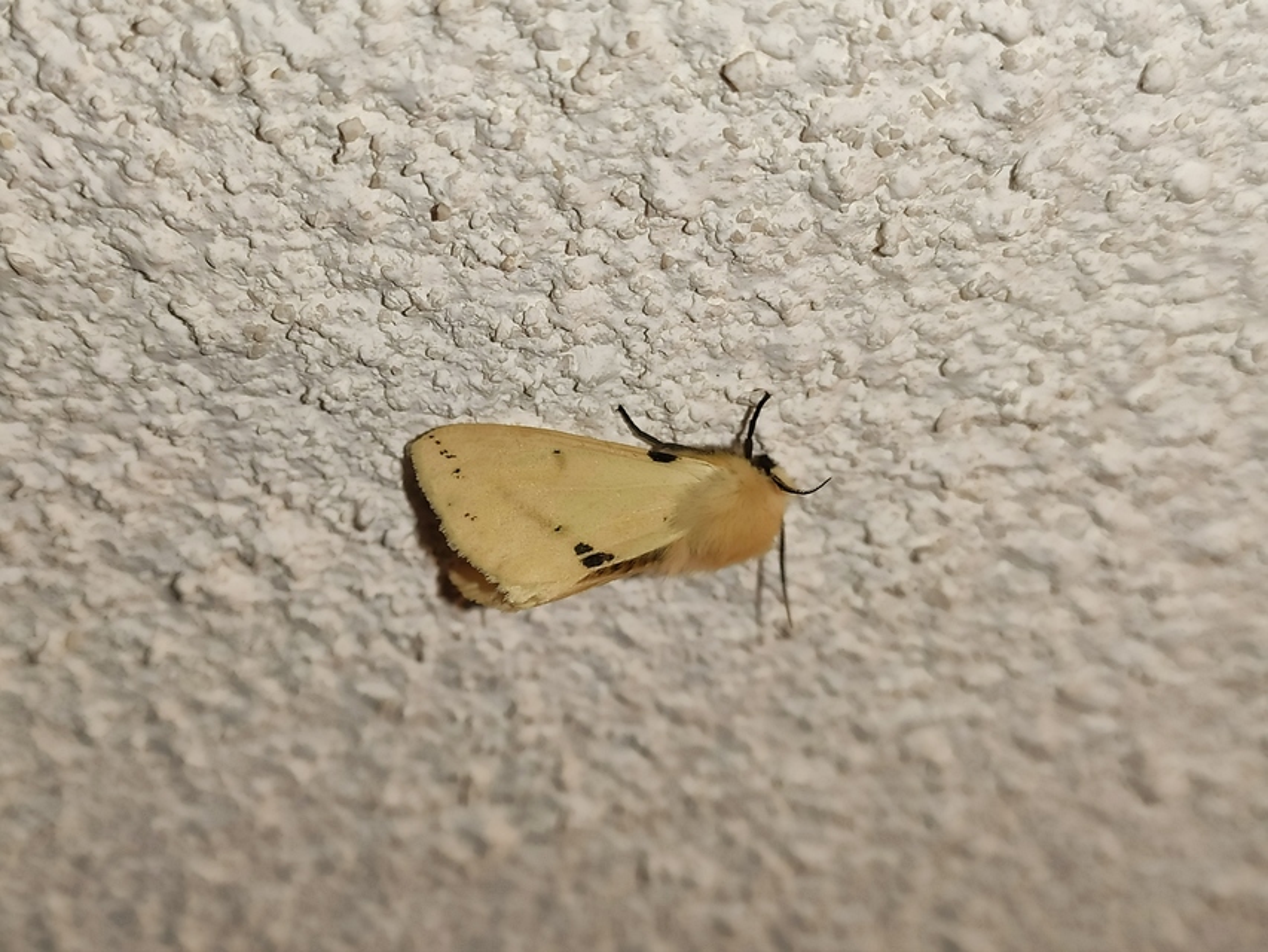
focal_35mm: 26
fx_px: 953
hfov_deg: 67.3
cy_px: 476
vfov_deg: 53.1
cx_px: 634
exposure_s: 1/50
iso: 124
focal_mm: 4.77
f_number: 1.75
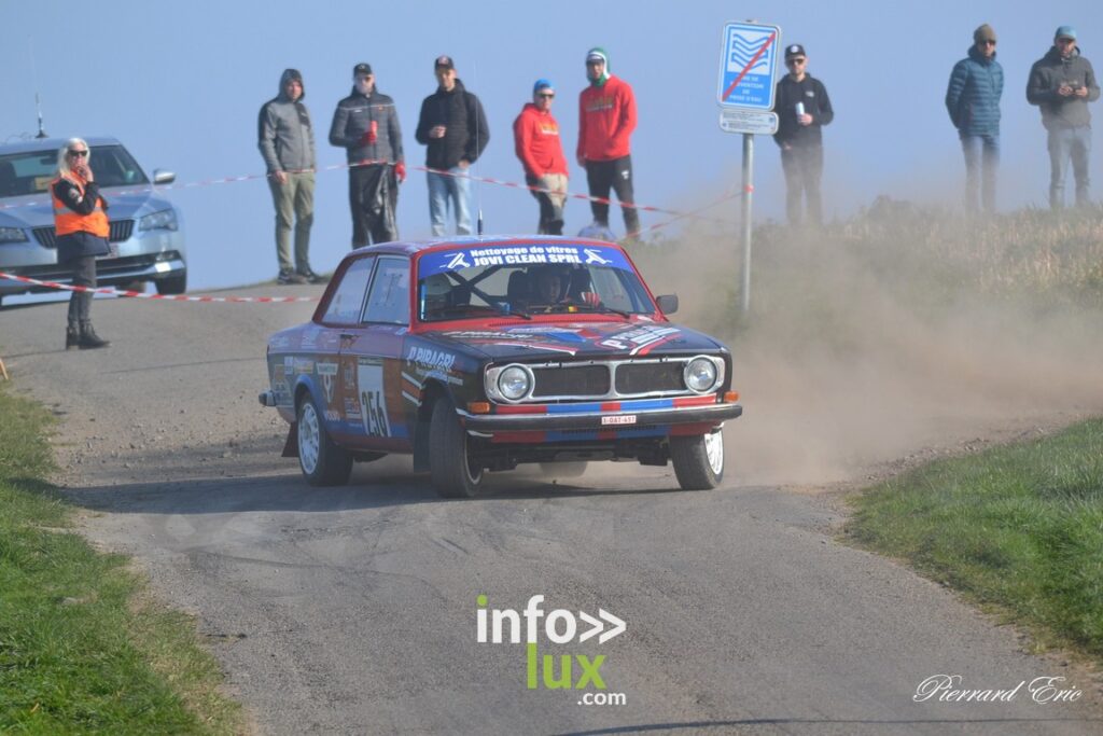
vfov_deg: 3.2
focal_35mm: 435
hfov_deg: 4.7
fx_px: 13329
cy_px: 368
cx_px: 552
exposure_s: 1/1250
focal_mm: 290
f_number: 6
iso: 400
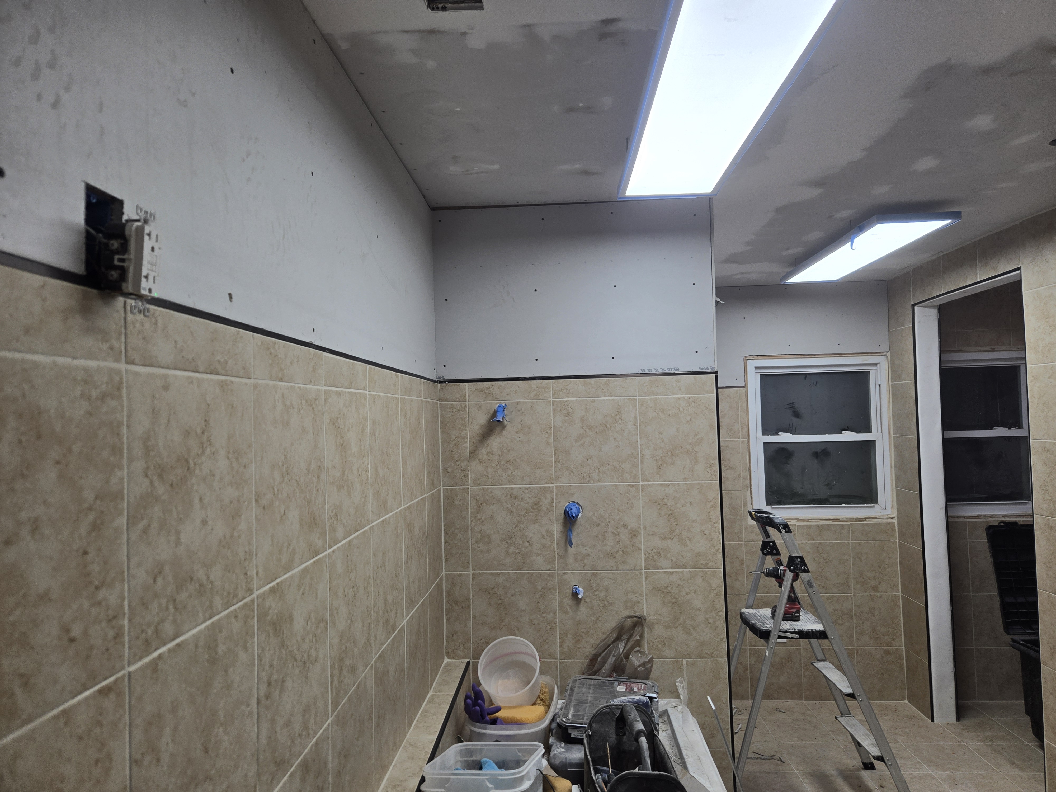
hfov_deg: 73.9
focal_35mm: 23
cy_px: 396
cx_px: 528
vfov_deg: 58.9
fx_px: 702
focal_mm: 5.4
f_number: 1.8
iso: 32
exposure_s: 1/120
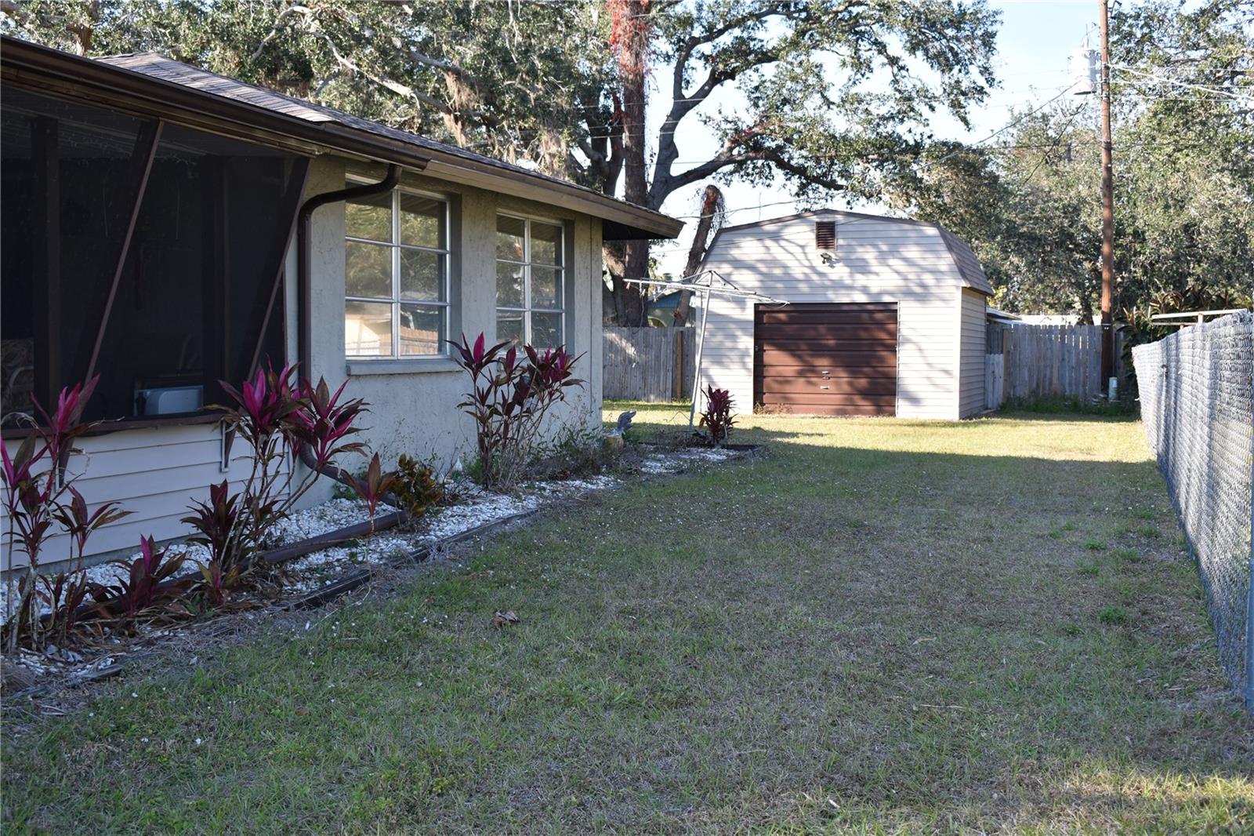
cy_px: 418
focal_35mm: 44
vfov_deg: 30.8
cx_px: 627
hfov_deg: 45.0
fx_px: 1515
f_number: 5.6
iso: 200
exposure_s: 1/250
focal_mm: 29
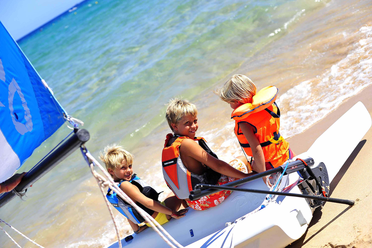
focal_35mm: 50
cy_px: 124
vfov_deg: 27.0
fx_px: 516
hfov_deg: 39.6
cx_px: 186
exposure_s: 1/2500
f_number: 3.5
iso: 200
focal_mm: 50
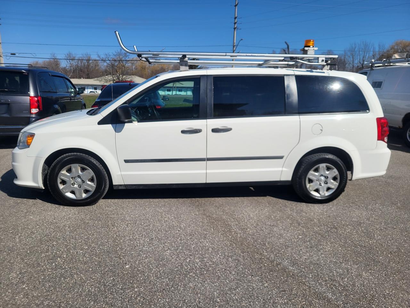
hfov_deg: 67.3
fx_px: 308
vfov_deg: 53.1
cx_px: 205
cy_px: 154
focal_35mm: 26
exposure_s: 1/4469
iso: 40
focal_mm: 5.4
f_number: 1.8
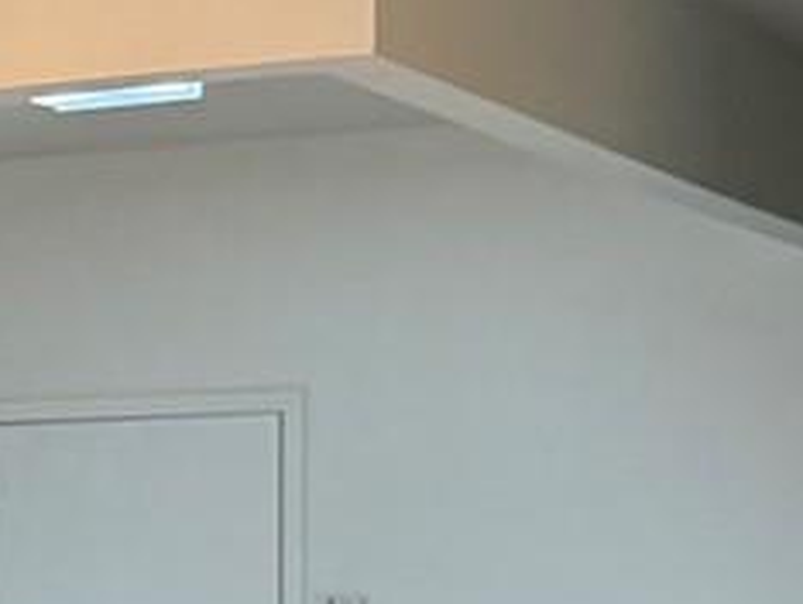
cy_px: 673
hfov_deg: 10.3
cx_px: -1167
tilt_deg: -1.0
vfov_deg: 9.0
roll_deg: +0.3
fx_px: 3808
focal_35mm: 164
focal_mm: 6.76
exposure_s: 1/60
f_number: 1.78
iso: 250
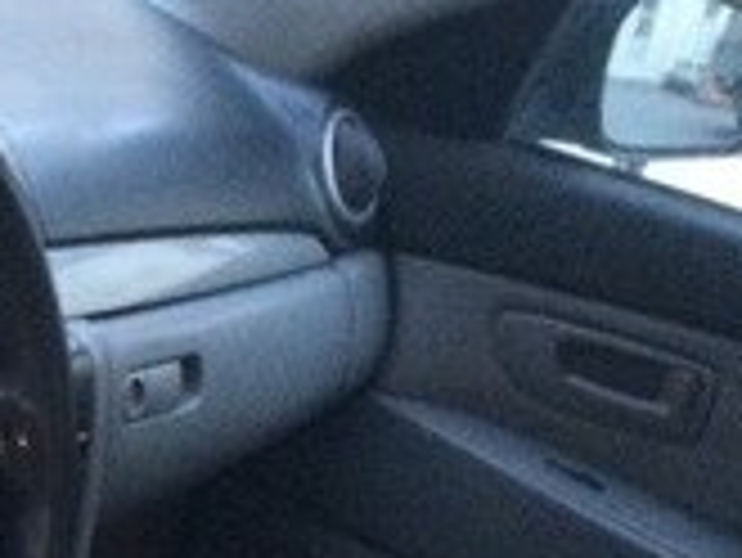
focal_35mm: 116
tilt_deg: -28.2
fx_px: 2488
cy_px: 713
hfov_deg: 16.2
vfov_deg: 12.4
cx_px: -171
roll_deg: -16.4
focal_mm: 4.15
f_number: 2.2
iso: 320
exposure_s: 1/17
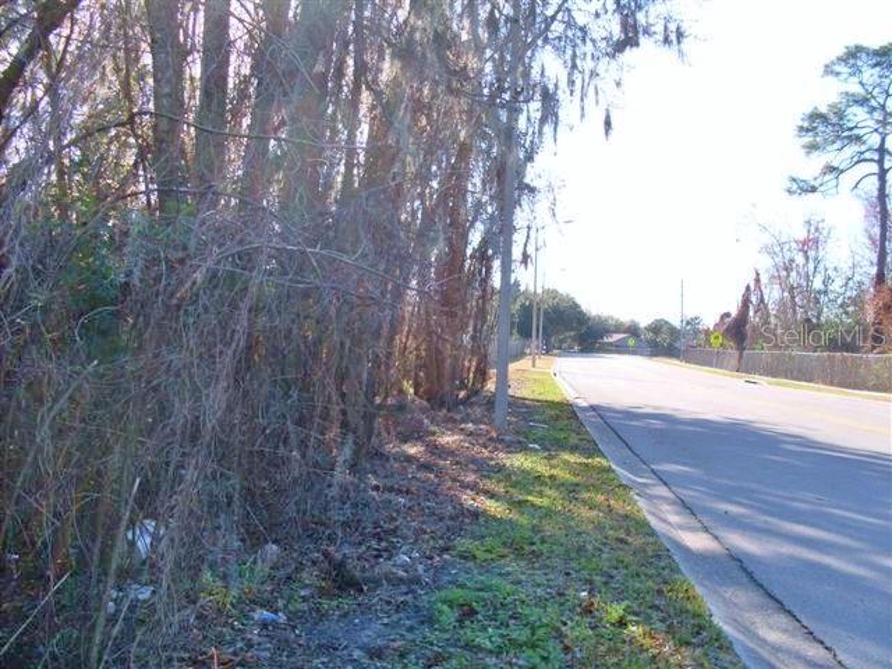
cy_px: 334
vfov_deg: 37.7
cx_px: 446
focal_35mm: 38
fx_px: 979
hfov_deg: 49.0
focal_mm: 6.3
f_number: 2.8
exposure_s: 1/500
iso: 80
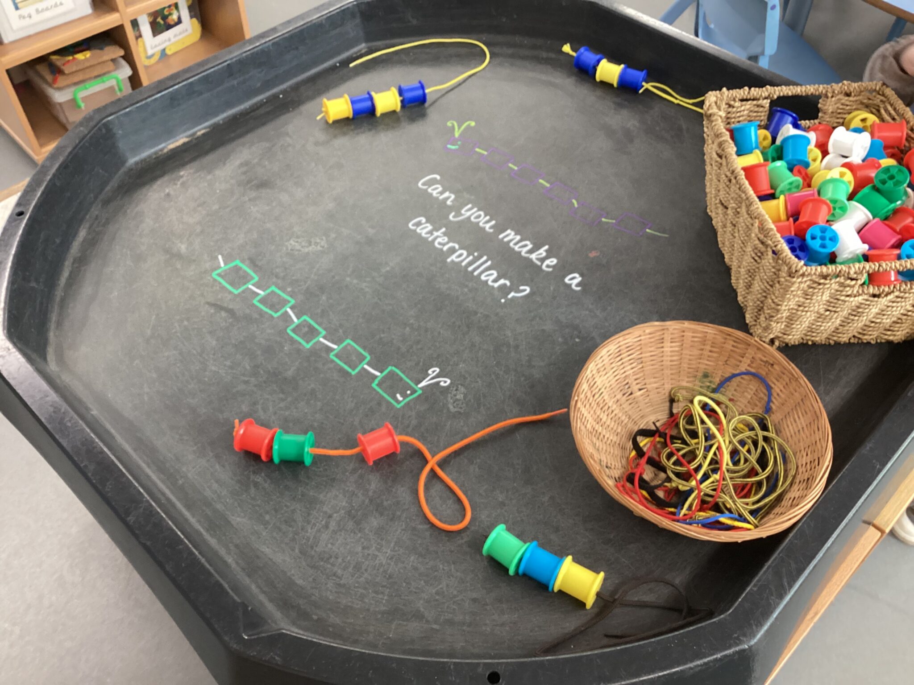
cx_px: 457
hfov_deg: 58.4
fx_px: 819
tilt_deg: -50.2
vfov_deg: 45.4
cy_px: 342
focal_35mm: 31
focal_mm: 3.3
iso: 320
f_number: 2.4
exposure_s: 1/50
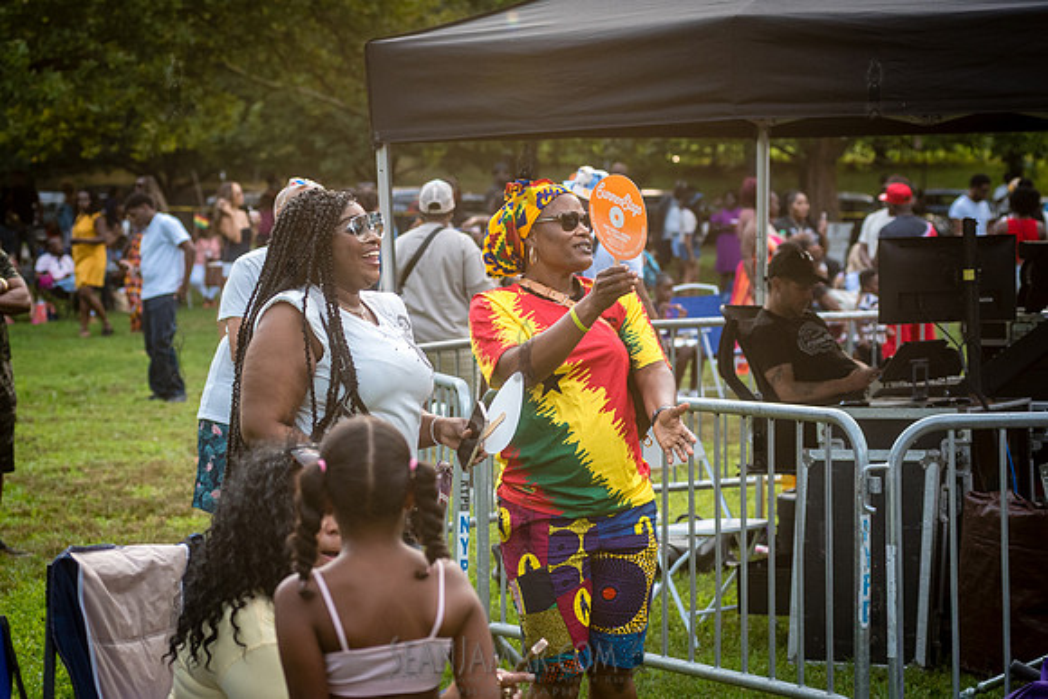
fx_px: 2926
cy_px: 360
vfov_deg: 13.6
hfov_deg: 20.3
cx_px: 529
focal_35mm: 101
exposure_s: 1/1250
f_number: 4
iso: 1000
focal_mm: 80
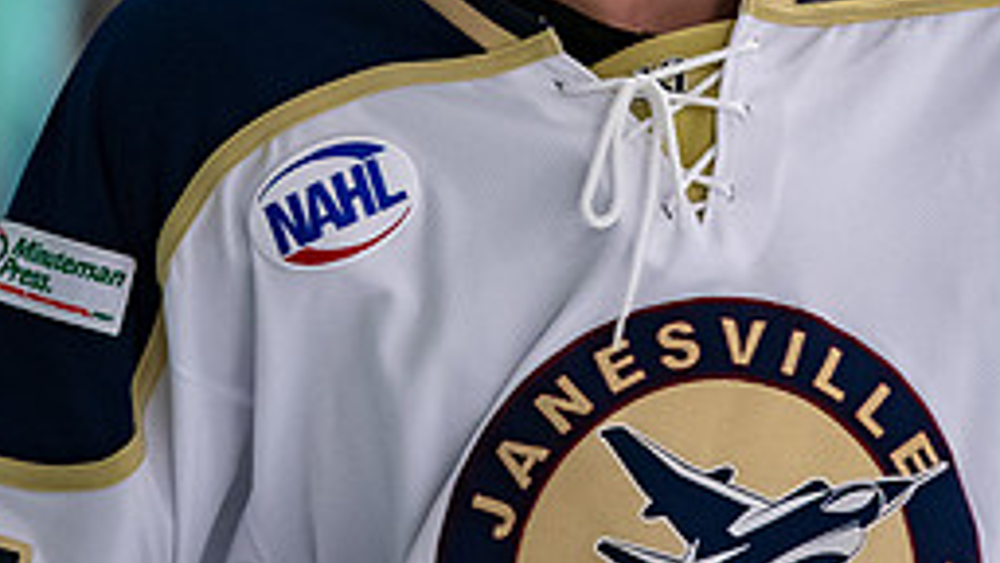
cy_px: -222
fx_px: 20205
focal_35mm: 762
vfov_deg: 1.6
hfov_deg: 2.8
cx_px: 560
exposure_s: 1/800
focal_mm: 200
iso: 2000
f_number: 3.2
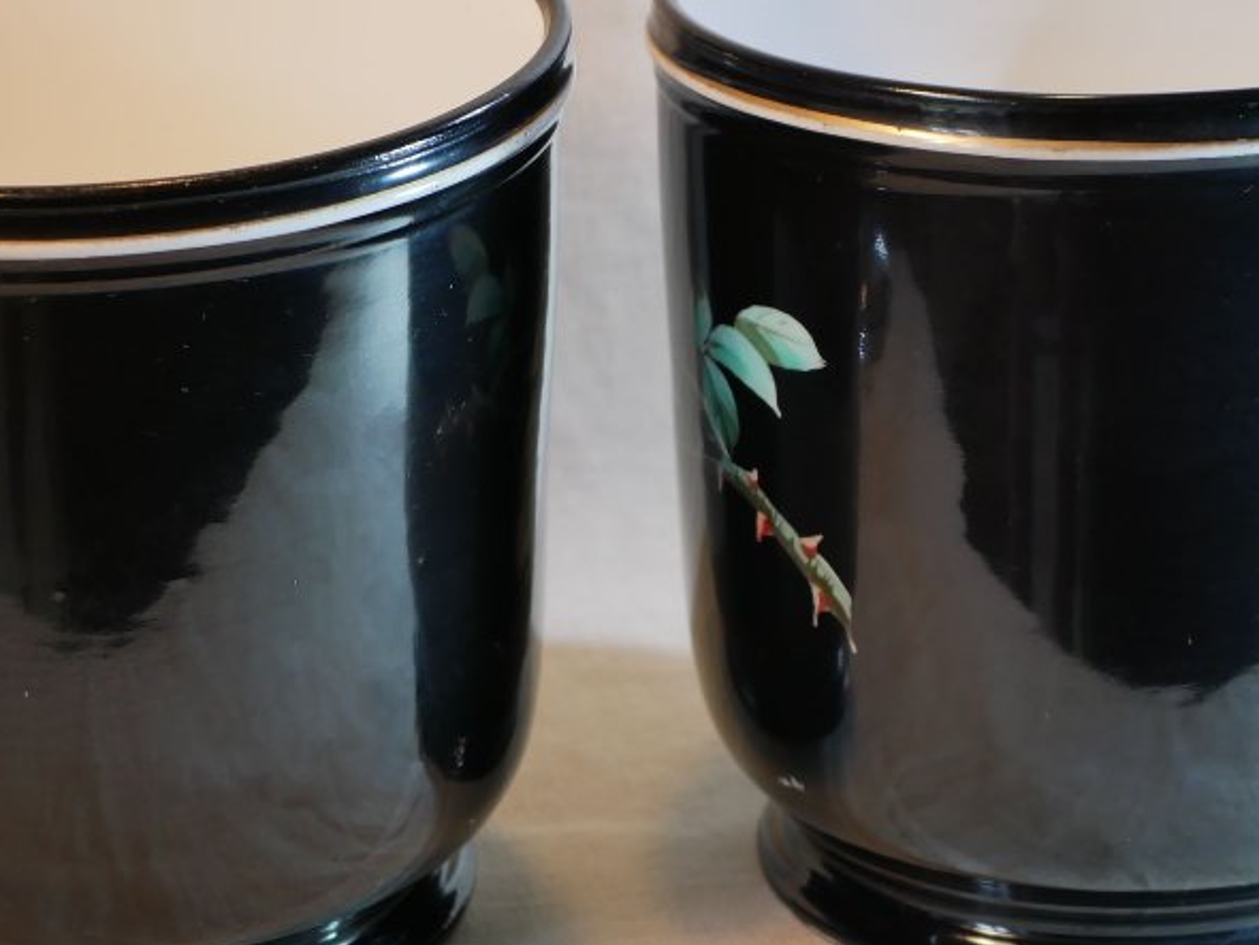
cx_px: 738
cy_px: 415
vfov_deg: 12.2
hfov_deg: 16.1
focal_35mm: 122
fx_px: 4439
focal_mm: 30
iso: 250
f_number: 3.5
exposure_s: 1/125
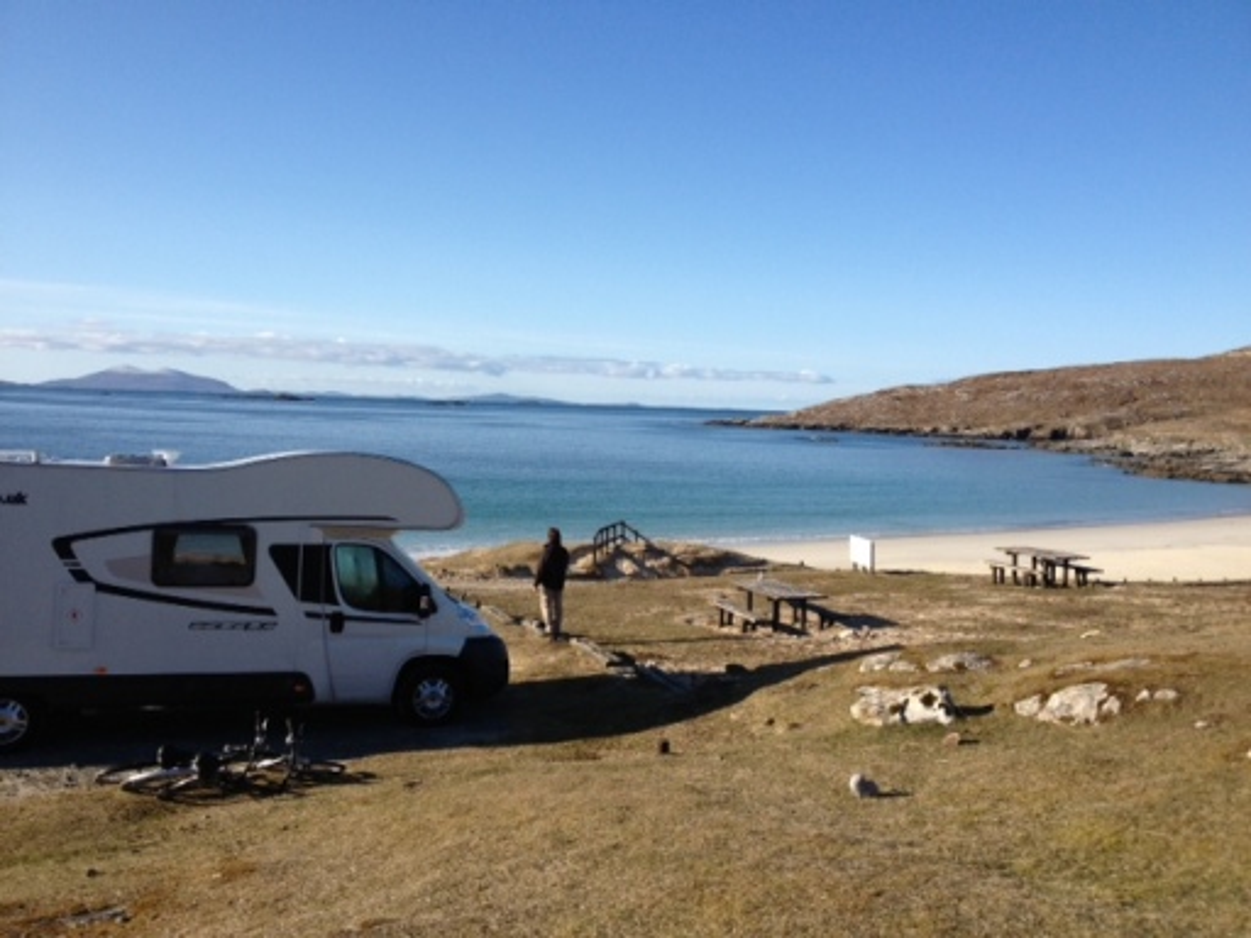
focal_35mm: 35
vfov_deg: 40.7
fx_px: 1265
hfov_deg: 52.6
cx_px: 626
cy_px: 469
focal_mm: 4.28
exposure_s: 1/1332
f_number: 2.4
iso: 50
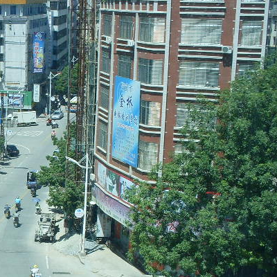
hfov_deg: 19.2
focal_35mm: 86
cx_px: -37
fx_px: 779
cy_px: 186
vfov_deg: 20.1
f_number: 8.4
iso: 80
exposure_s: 1/125
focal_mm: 6.3
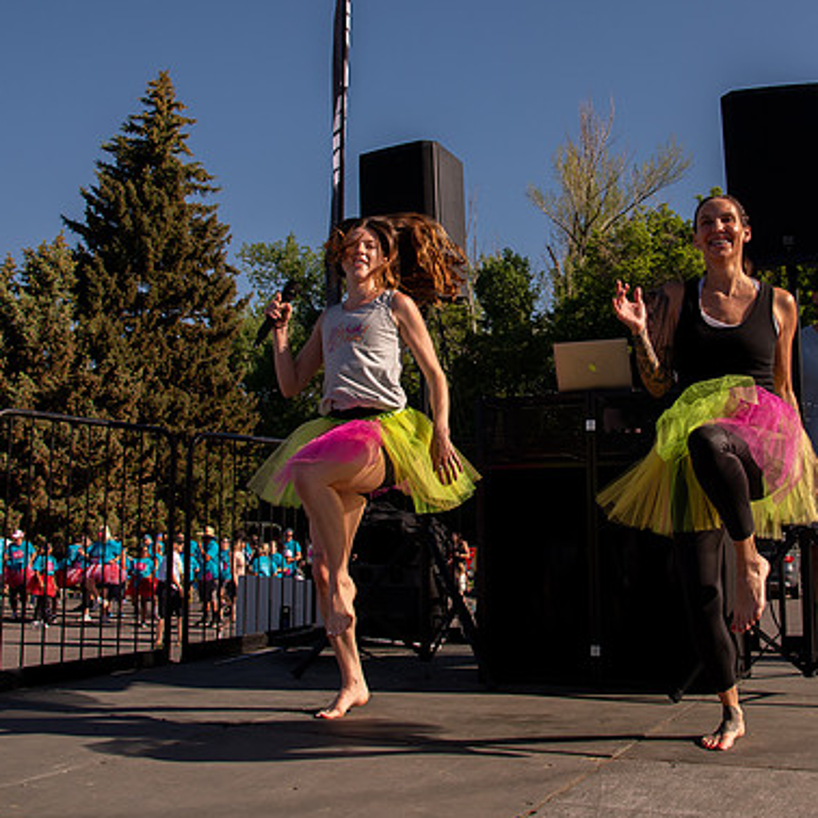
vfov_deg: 40.6
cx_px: 513
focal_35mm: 41
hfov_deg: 40.6
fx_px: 1096
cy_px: 307
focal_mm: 24
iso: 200
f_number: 8
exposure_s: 1/800
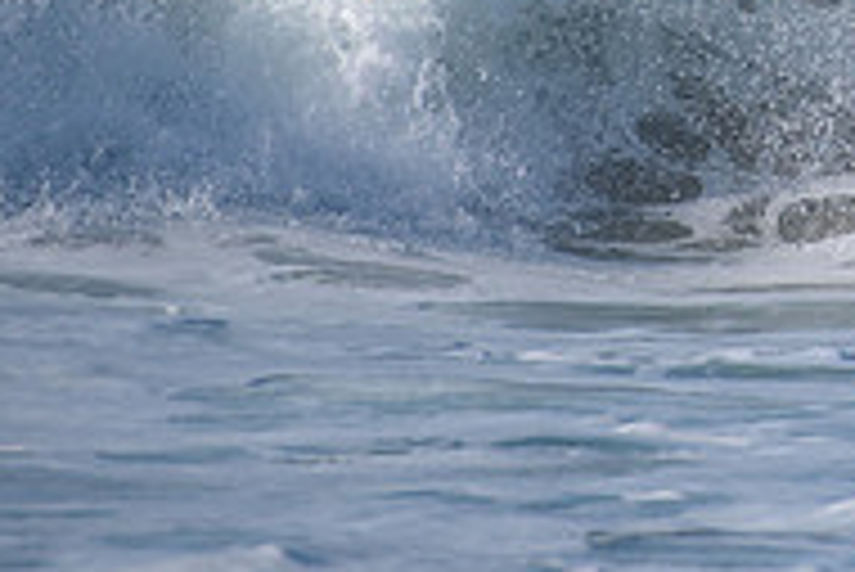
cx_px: 1184
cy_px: -97
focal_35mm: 1526
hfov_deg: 1.4
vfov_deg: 0.9
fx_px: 36269
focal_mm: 500
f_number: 5.6
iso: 180
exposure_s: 1/2000
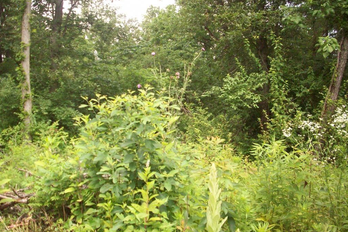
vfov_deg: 34.2
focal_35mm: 39
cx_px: 174
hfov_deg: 49.6
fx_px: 377
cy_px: 109
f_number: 2.8
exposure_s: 1/675
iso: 200
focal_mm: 6.2
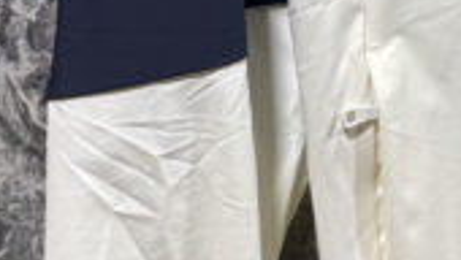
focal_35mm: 123
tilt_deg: -10.8
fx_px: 1505
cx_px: 667
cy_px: -257
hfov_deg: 16.1
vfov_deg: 9.3
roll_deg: +0.7
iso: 320
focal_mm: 6.76
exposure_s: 1/60
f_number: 1.78
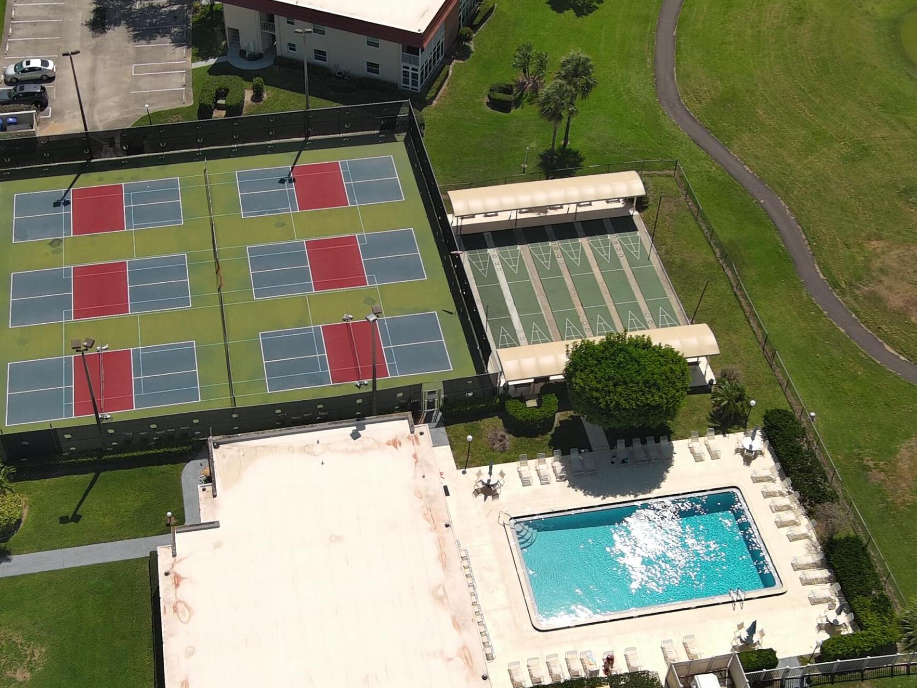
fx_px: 1272
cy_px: 374
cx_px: 411
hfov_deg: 39.6
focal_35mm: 48
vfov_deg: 30.3
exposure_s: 1/1242
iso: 100
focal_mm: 10.6
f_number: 2.8
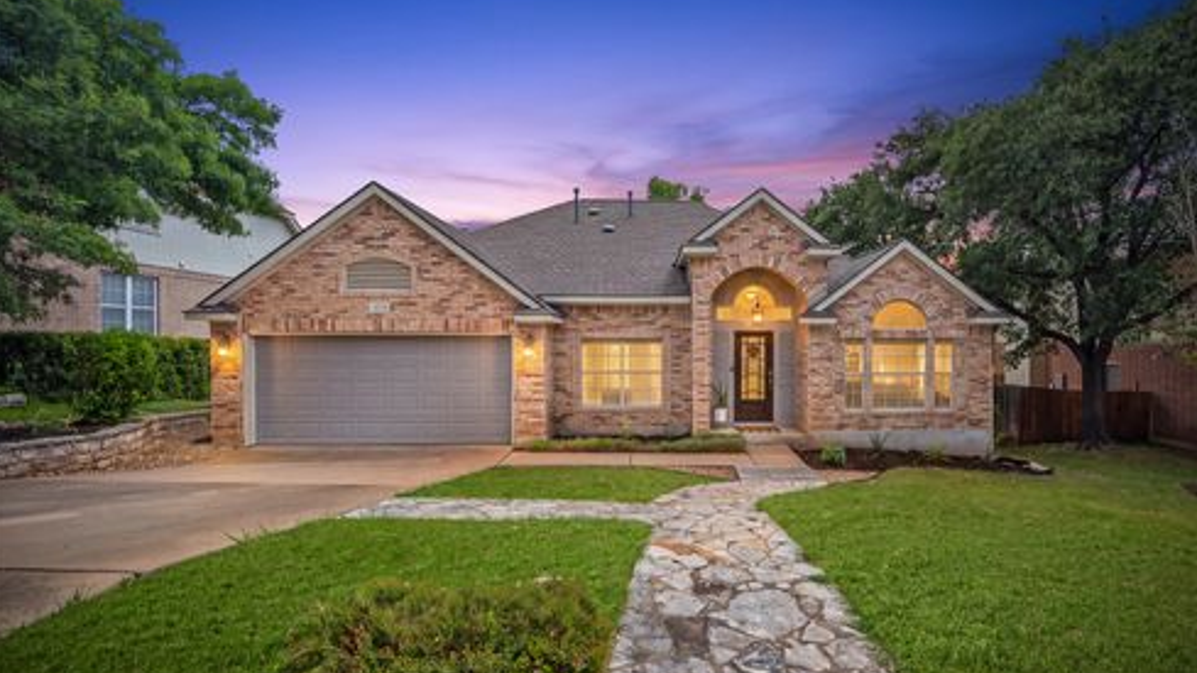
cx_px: 597
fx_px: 476
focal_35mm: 15
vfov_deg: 70.4
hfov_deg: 103.0
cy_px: 368
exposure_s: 1/250
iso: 250
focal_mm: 14
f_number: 8
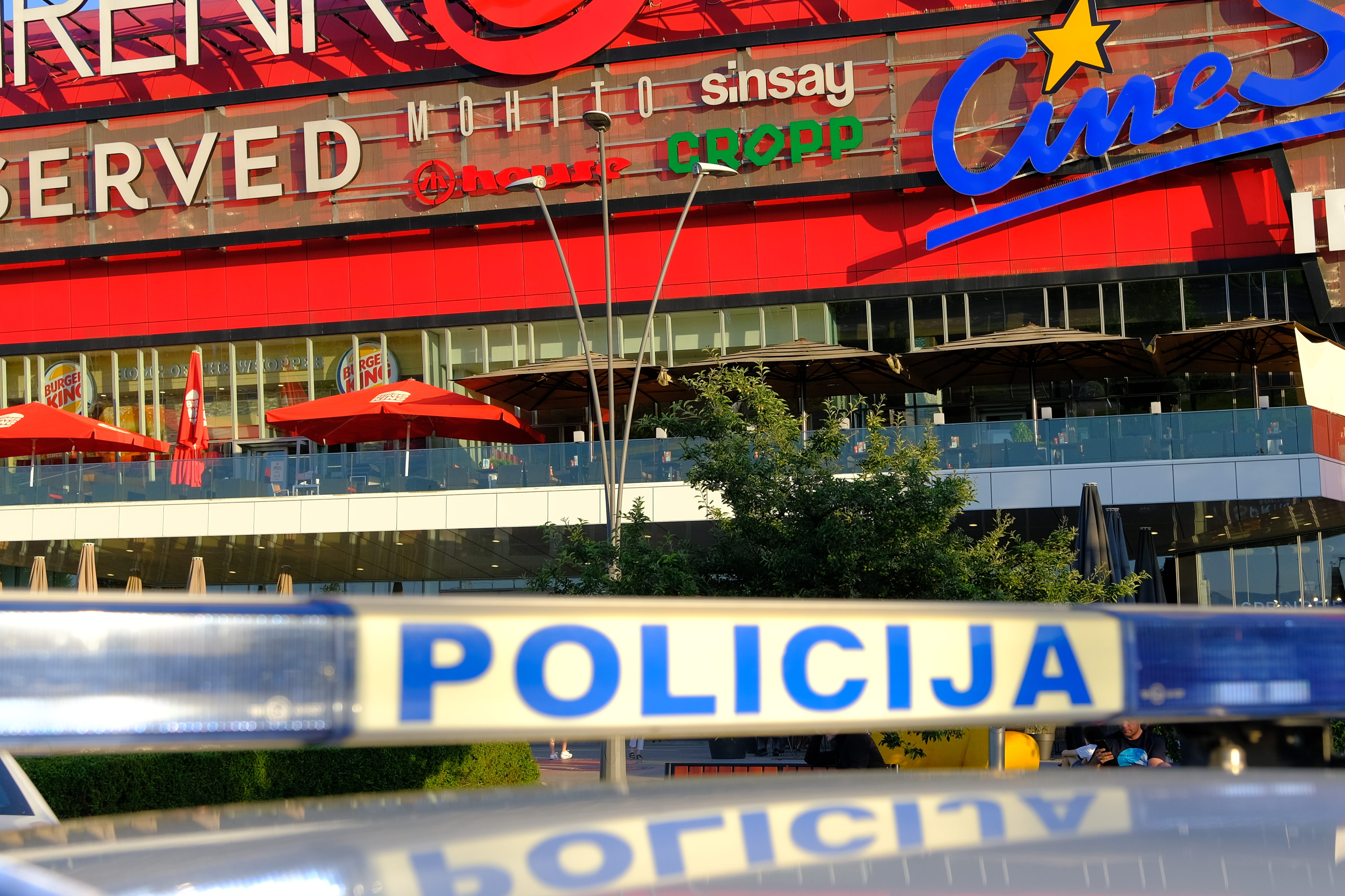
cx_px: 675
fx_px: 1905
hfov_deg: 38.9
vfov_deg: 26.4
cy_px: 328
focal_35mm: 51
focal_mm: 22.7
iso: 200
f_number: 4
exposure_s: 1/640
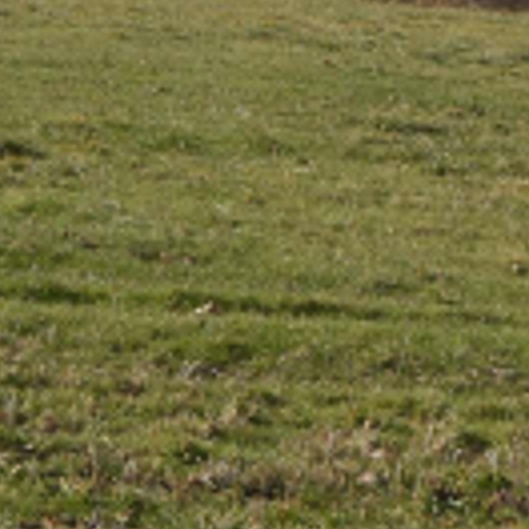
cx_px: -84
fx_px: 2507
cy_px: -469
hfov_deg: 11.8
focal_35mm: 145
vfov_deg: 11.1
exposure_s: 1/200
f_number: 11
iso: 100
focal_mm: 20
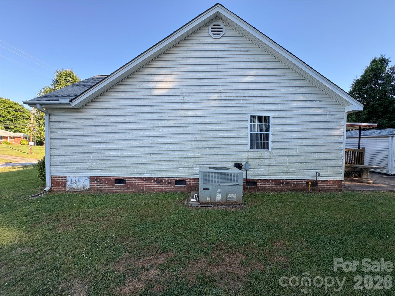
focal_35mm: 14
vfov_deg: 85.7
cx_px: 198
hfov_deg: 102.1
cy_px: 148
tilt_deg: -1.5
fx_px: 160
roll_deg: -0.5
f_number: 2.2
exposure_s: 1/260
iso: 40
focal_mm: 2.22
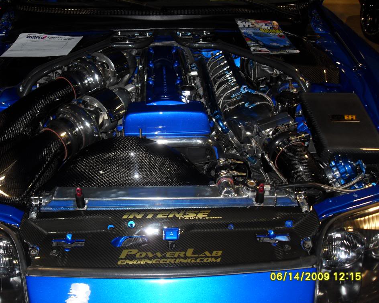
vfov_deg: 41.1
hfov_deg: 50.3
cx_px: 180
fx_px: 404
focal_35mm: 36
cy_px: 153
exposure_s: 1/45
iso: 100
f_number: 2.8
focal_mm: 6.3
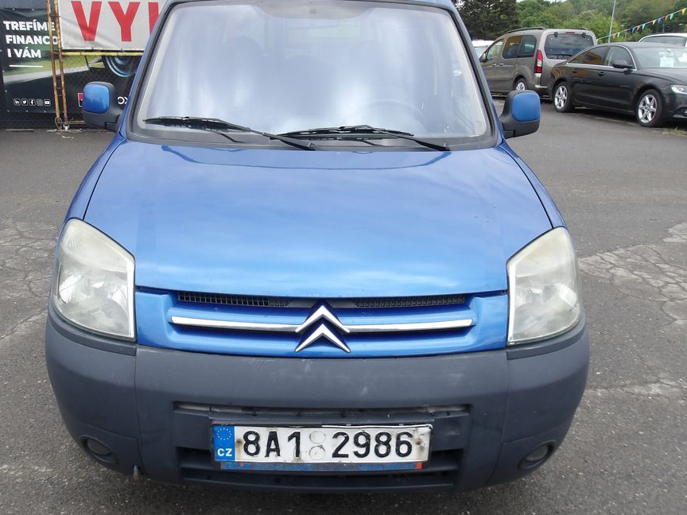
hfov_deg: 56.6
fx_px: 635
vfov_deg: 44.1
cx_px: 297
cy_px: 243
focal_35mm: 32
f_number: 3
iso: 100
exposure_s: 1/460
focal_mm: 4.9
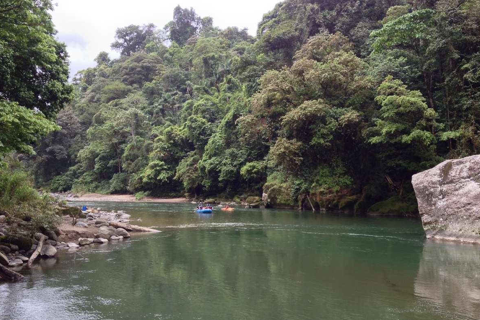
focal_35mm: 37
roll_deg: +0.4
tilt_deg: -0.5
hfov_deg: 51.9
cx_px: 241
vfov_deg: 35.9
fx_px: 493
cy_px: 163
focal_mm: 4.28
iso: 50
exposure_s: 1/409
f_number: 2.4
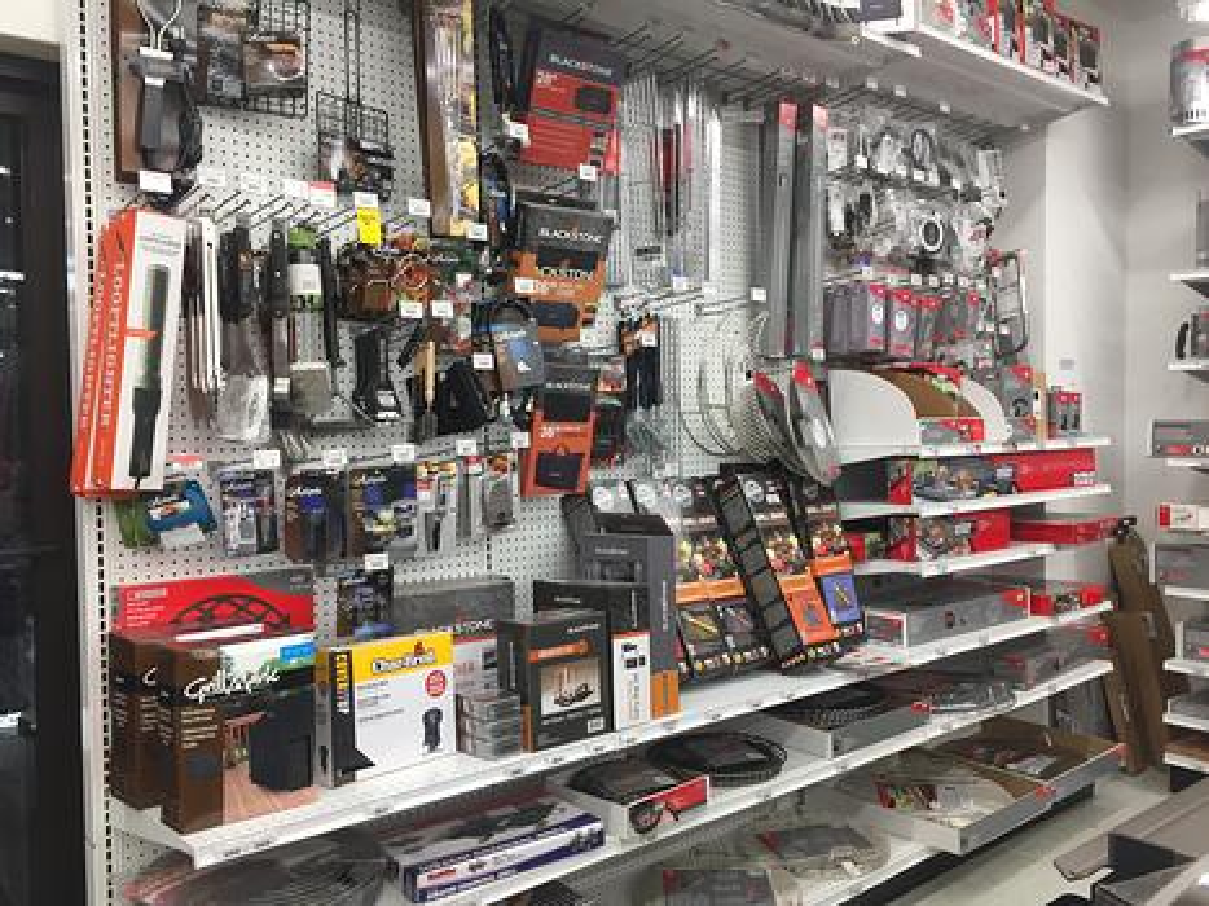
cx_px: 604
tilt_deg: -1.7
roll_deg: +0.0
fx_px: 1013
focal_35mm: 29
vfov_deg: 48.2
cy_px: 453
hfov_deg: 61.7
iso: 32
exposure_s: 1/30
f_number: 2.2
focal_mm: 4.15
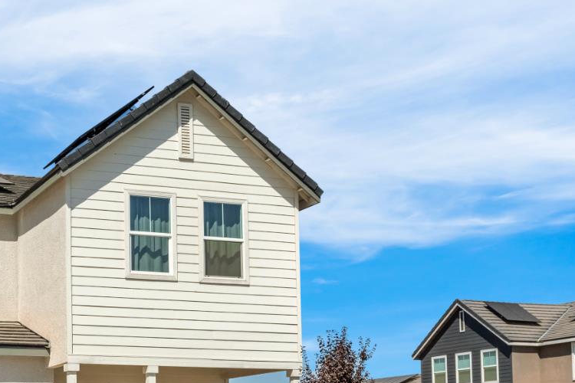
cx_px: 18
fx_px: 926
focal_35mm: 58
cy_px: 370
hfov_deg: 32.1
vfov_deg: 22.6
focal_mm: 29
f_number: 7.1
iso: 640
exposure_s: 1/4000
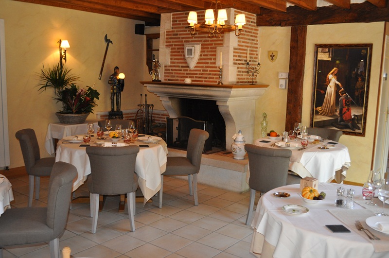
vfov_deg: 36.8
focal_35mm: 36
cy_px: 129
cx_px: 194
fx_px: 388
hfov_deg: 53.2
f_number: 4
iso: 800
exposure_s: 1/100
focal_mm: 24
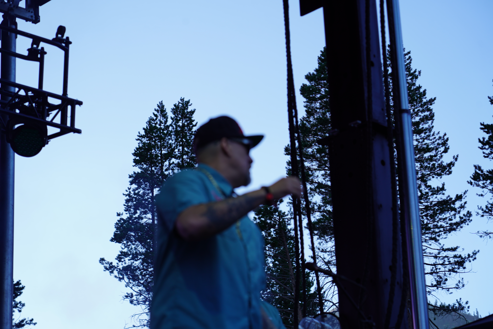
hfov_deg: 19.5
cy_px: 164
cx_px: 246
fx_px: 1438
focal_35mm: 105
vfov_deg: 13.0
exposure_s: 1/160
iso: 100
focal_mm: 105
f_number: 5.6
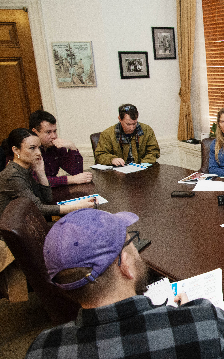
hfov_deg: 26.7
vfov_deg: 48.2
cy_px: 195
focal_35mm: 41
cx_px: 288
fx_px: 400
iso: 3200
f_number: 4.5
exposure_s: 1/100
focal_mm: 24
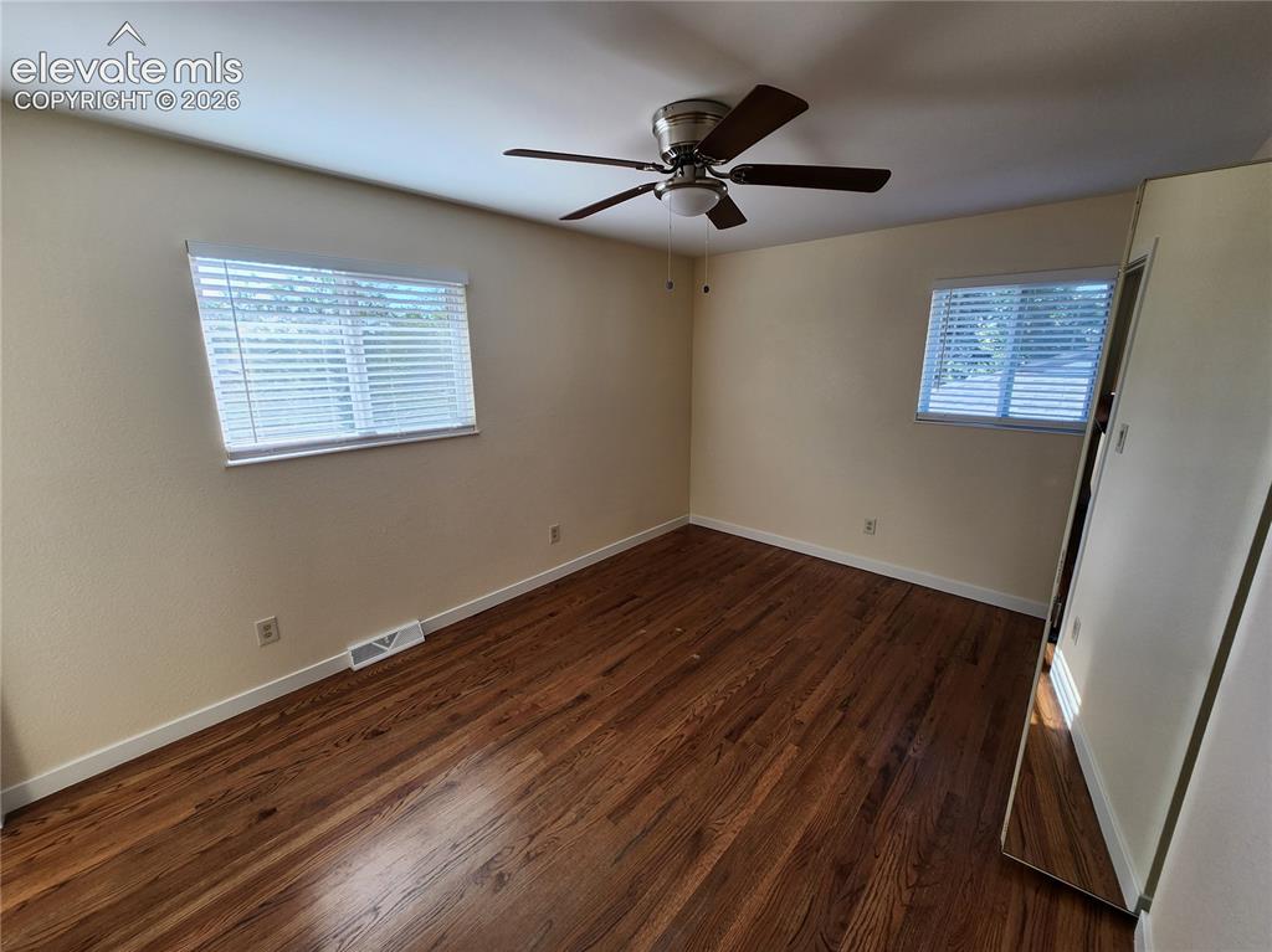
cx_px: 636
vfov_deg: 89.9
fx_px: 477
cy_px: 476
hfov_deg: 106.2
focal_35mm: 13
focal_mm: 1.74
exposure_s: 1/60
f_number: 2.2
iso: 32
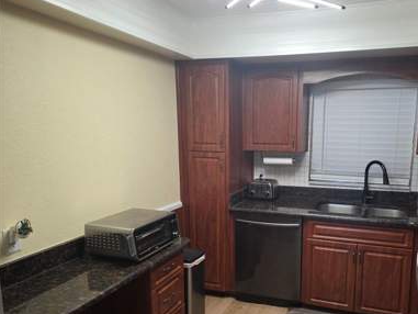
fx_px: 350
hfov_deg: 60.9
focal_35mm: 29
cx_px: 260
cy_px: 189
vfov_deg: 48.0
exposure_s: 1/120
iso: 400
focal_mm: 6.25
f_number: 1.7
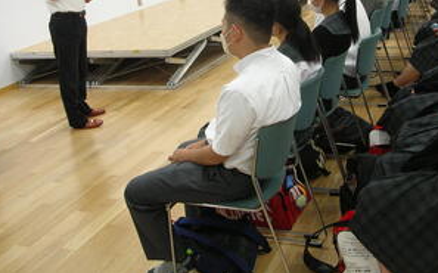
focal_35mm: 50
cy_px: 55
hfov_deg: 40.2
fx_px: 596
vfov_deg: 25.3
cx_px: 257
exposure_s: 1/12.3
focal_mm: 5.8
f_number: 2.8
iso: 50
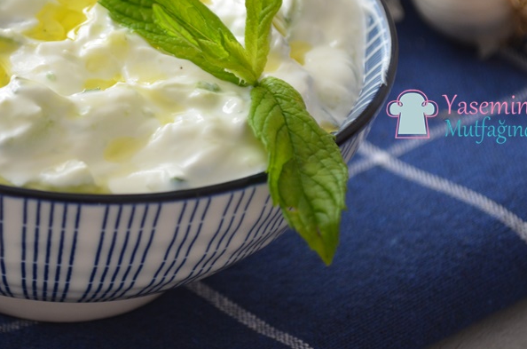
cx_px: 149
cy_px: 101
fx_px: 2028
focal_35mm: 139
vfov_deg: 9.8
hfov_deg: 14.8
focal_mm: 55
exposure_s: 1/60
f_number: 5.6
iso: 560
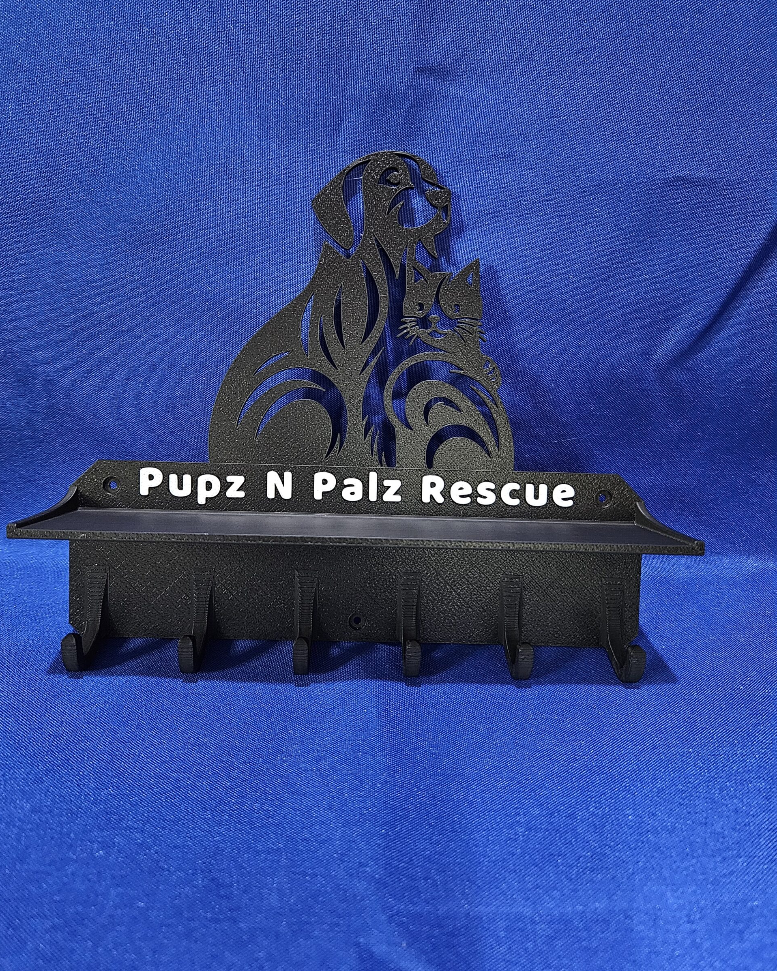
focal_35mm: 24
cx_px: 388
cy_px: 470
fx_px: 690
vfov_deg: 70.3
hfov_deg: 58.8
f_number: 1.8
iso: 800
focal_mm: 5.4
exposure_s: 1/24
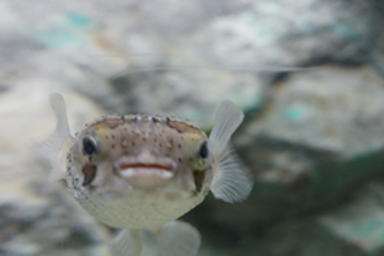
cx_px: 172
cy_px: 170
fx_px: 661
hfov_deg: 32.4
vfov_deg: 21.8
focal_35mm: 62
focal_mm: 26
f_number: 4.5
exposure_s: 1/45
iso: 800
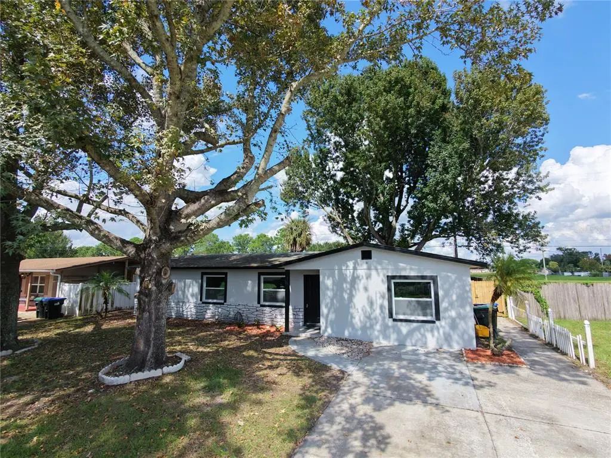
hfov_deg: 94.5
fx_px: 282
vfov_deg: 78.1
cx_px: 306
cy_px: 229
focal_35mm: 16
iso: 100
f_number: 2.2
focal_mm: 3.05
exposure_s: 1/500
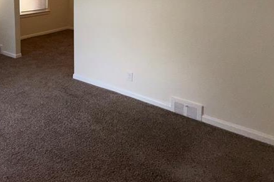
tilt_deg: -5.0
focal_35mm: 34
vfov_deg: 35.8
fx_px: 259
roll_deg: +0.5
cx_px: 42
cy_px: 8
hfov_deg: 51.1
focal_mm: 2.22
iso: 64
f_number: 2.2
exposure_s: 1/122
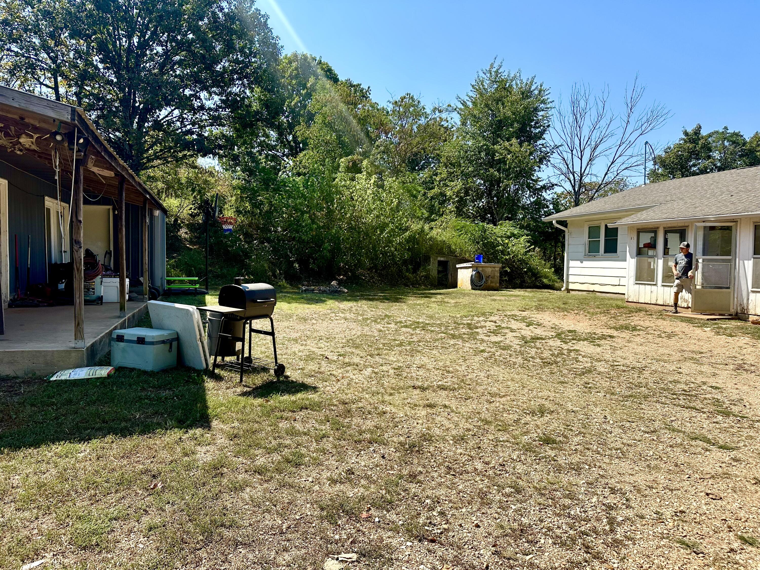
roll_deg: -0.6
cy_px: 285
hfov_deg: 71.6
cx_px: 380
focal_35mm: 24
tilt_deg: -2.0
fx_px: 527
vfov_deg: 56.8
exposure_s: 1/3155
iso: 80
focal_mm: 6.86
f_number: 1.78
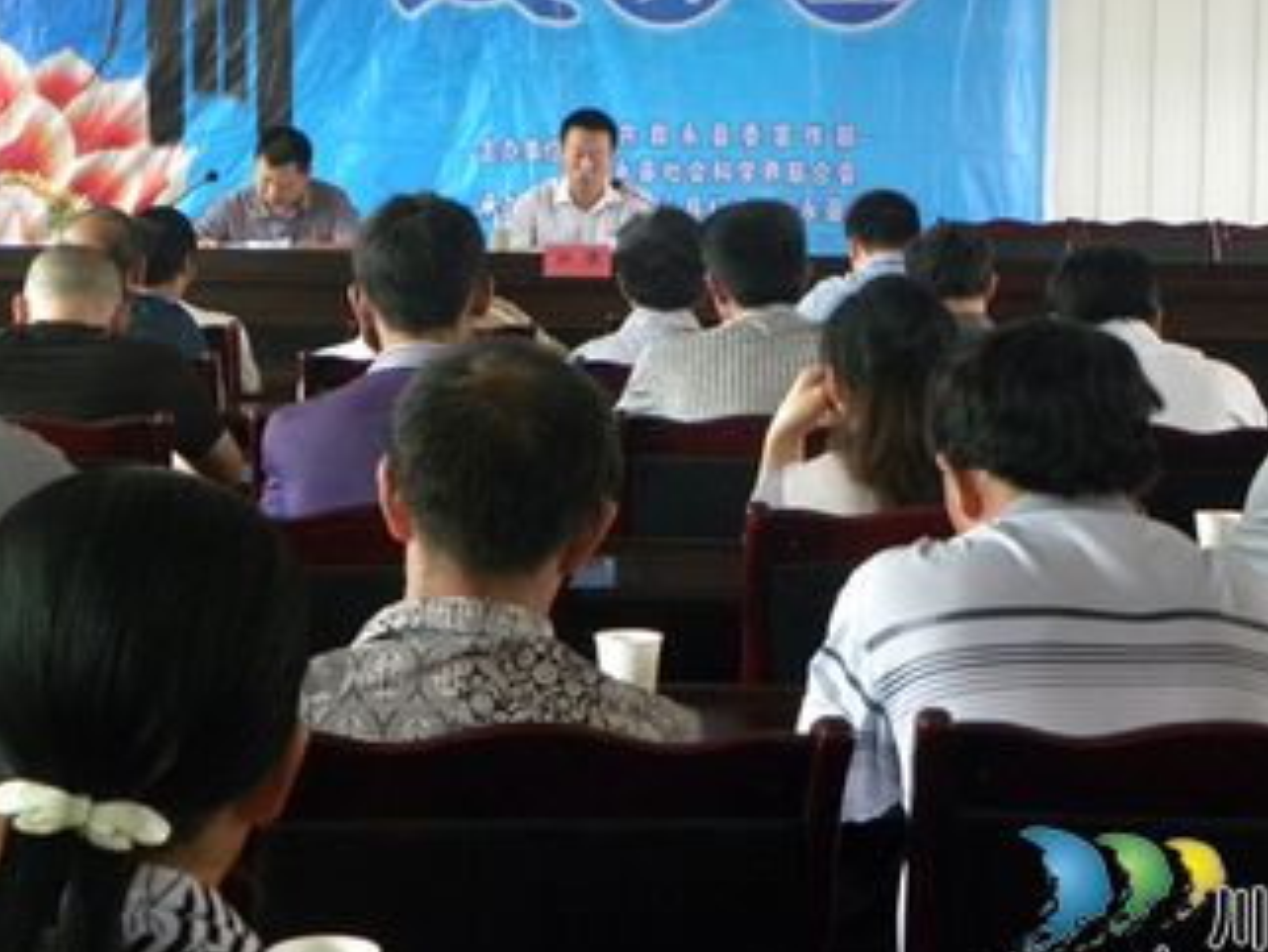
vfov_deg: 18.1
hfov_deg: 24.1
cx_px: 533
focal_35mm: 81
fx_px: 2968
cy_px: 263
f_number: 3.5
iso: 400
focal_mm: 9.2
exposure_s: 1/37.1
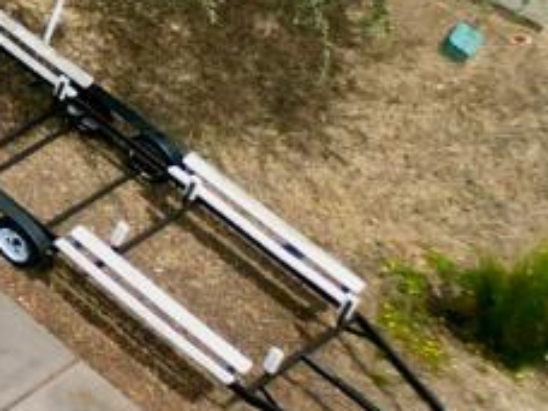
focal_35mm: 158
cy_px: -564
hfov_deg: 9.3
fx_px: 2501
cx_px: -1221
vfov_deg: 8.6
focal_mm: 6.72
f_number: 1.7
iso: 130
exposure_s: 1/2000
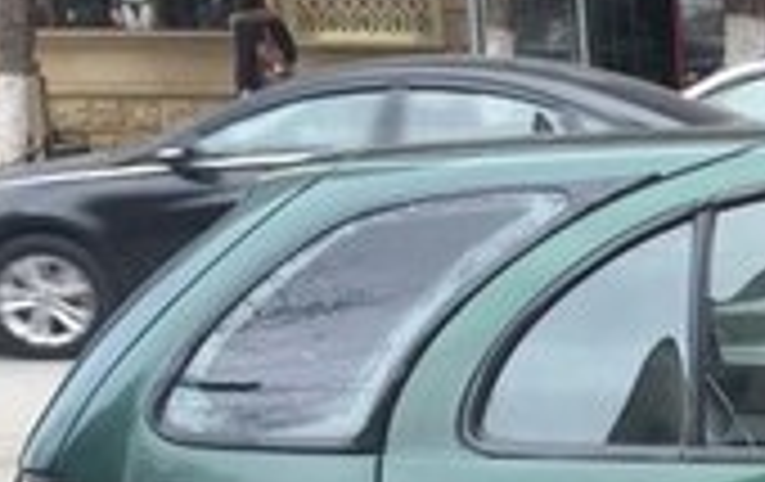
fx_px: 2486
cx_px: 1318
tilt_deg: -12.0
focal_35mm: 119
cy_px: 682
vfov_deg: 10.7
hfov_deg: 15.4
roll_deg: -0.4
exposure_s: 1/100
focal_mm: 4.15
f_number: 2.2
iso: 32
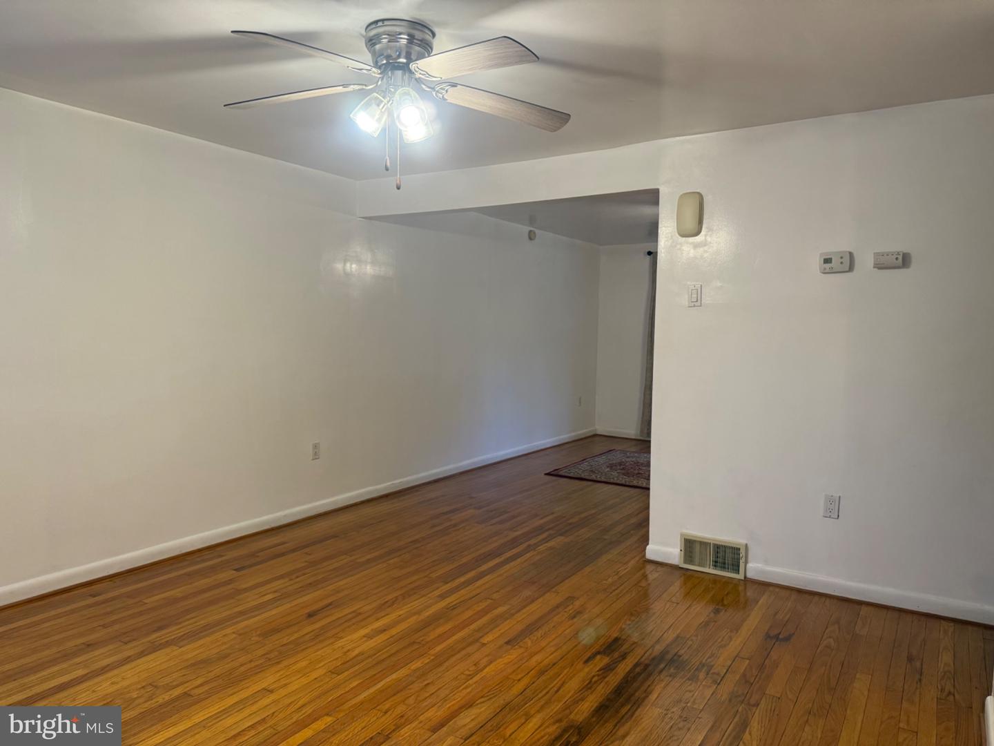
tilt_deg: -3.0
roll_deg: -1.2
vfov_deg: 56.8
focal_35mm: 24
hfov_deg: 71.6
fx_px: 689
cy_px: 373
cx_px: 497
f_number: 1.78
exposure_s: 1/120
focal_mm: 6.76
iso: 200
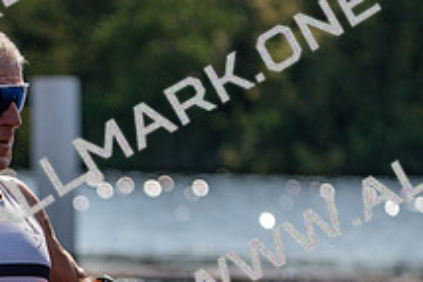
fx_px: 6361
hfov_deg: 3.8
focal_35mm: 541
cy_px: 346
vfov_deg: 2.5
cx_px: 30
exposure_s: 1/1600
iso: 100
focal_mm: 200
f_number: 5.6
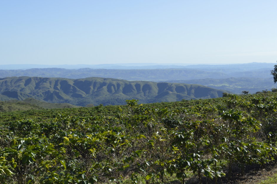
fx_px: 454
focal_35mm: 59
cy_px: 96
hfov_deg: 33.9
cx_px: 129
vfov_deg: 23.0
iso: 100
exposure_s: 1/200
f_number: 7.1
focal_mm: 36
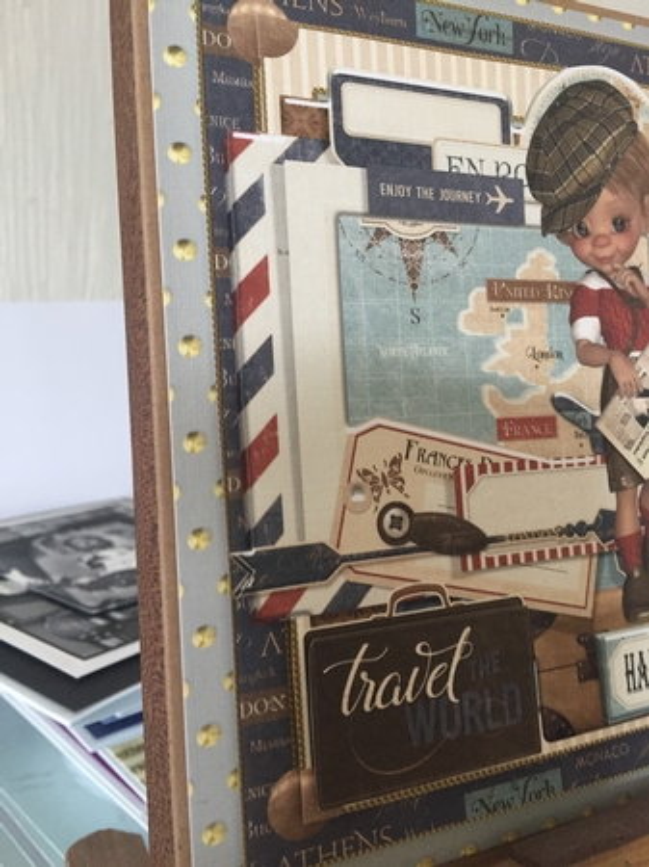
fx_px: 726
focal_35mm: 29
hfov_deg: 48.2
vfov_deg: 61.7
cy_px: 434
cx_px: 324
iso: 160
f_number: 2.2
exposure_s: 1/33
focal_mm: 4.15
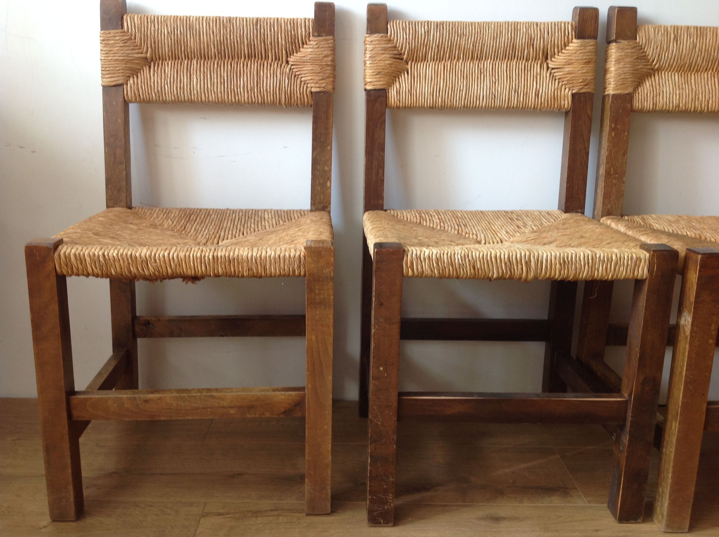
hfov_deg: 52.7
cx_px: 360
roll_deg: -1.7
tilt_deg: -13.5
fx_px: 726
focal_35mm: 35
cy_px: 268
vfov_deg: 40.6
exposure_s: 1/20
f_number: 2.4
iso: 64
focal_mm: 4.28
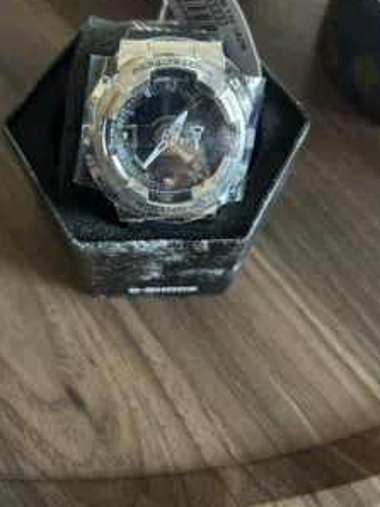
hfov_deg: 40.7
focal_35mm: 35
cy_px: 193
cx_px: 170
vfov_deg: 52.1
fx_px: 512
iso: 500
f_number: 1.5
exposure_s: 1/47
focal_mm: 5.7
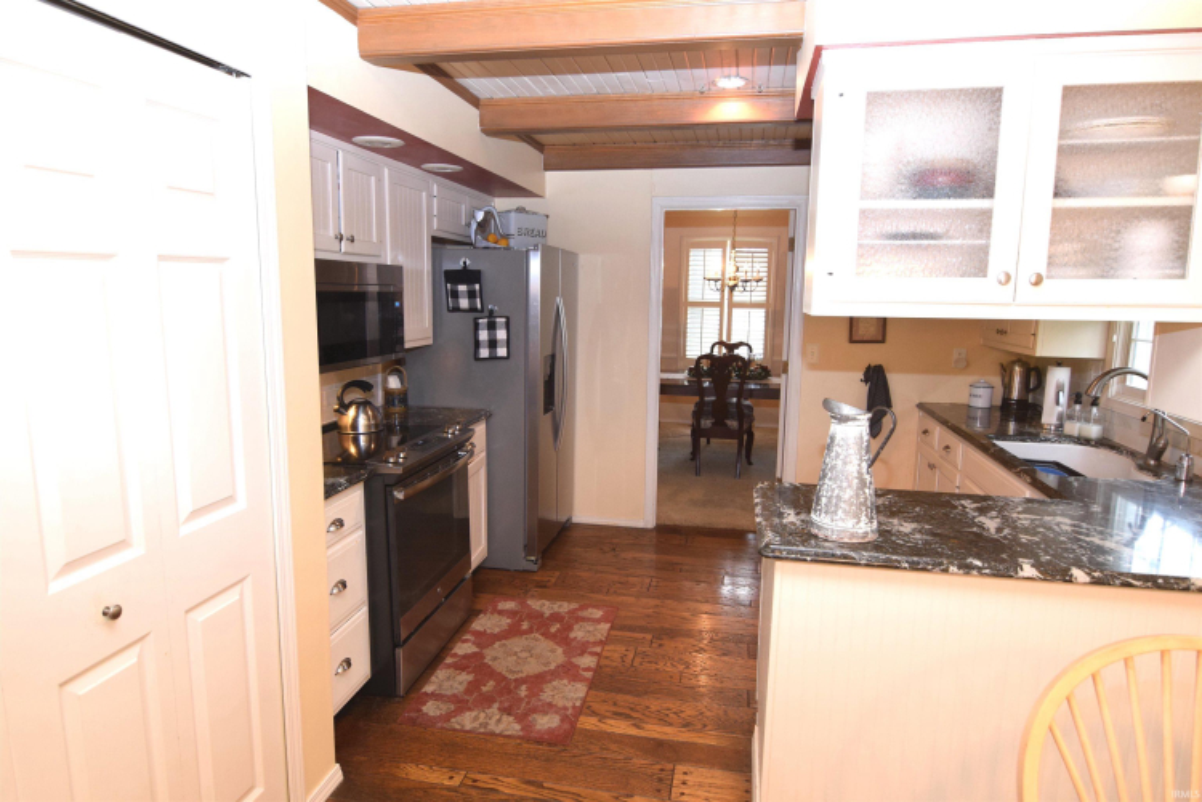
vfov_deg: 59.5
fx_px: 701
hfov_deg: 81.2
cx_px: 601
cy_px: 401
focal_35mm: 21
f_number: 4
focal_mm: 14
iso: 800
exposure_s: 1/60
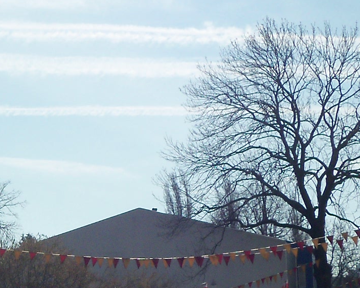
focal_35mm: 122
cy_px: 220
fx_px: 1300
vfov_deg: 12.6
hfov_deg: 15.0
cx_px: -116
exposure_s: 1/400
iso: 80
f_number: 8.8
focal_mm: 5.7
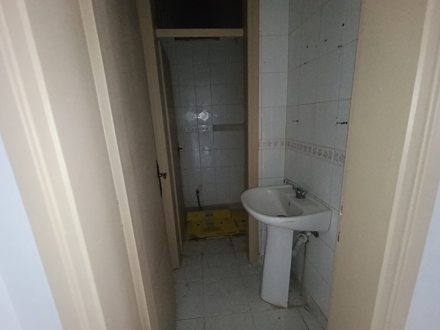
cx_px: 220
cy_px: 165
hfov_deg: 94.5
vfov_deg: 78.1
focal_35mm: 16
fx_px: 203
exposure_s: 1/20
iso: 1250
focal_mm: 1.65
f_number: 2.2
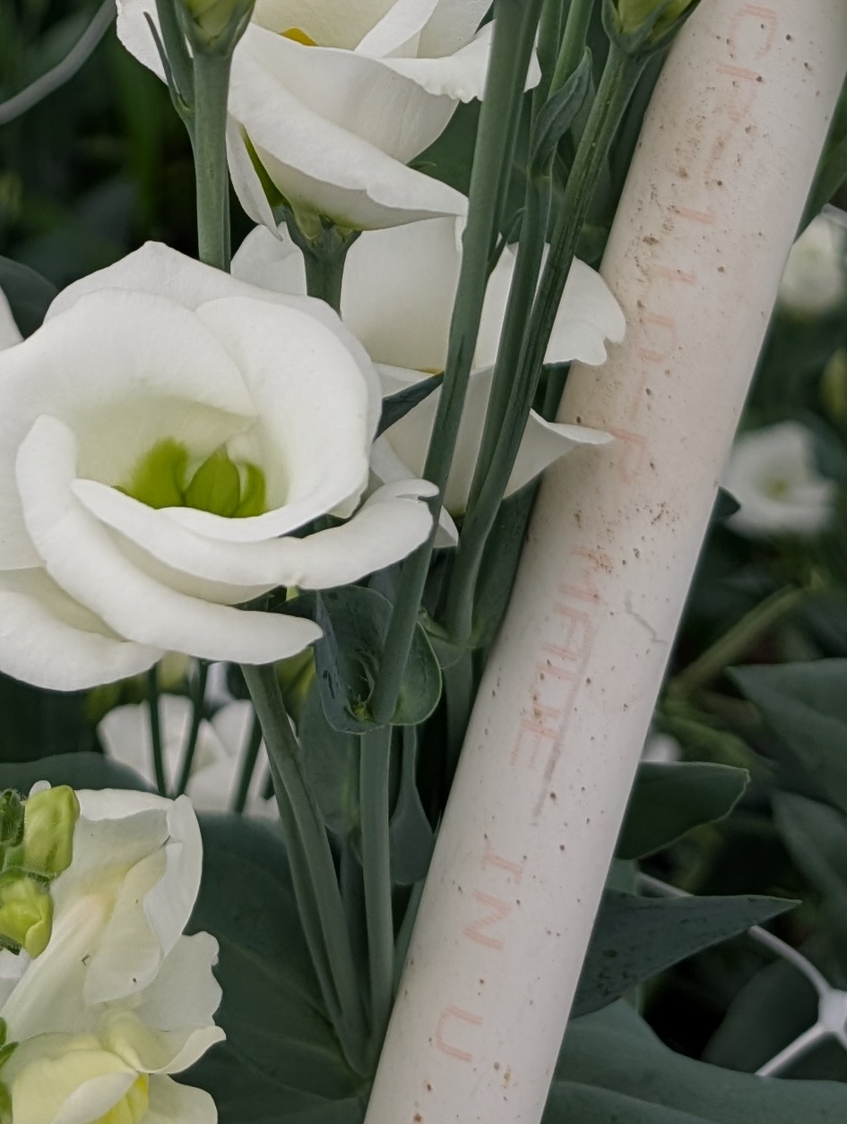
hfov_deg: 18.7
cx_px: 145
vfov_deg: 21.9
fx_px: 2538
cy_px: -422
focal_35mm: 78
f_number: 1.68
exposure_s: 1/161
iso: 24
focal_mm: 6.9
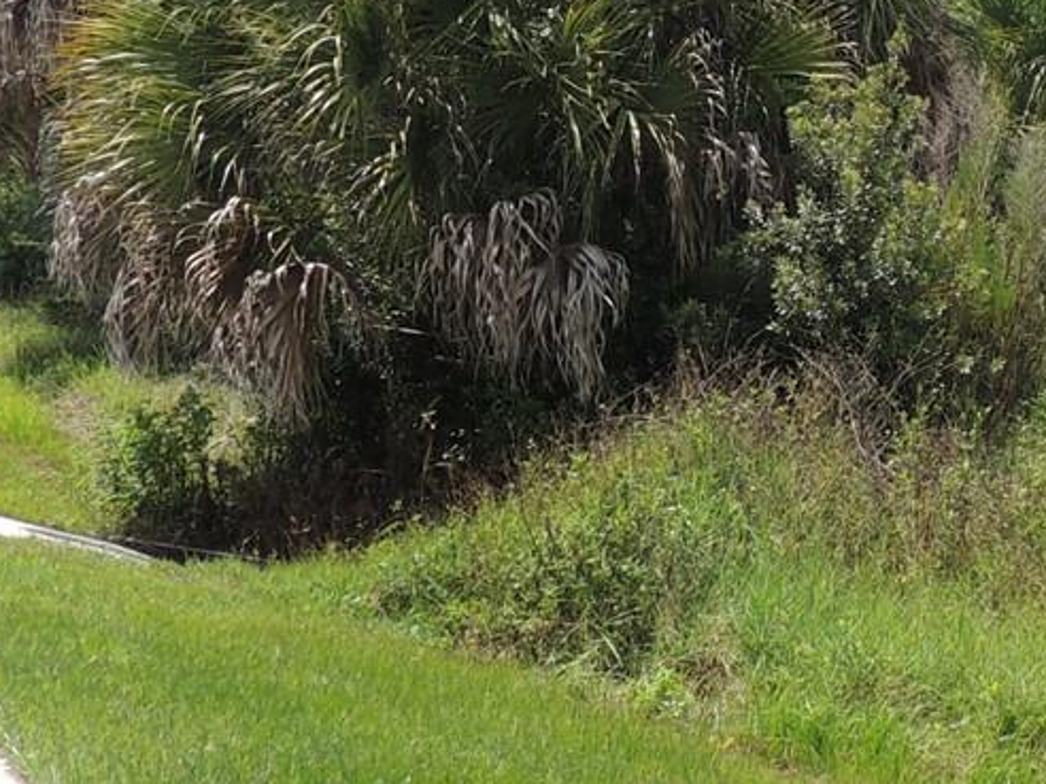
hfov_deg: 23.4
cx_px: 1161
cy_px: 123
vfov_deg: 18.7
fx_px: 2357
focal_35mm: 78
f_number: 3
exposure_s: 1/1000
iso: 100
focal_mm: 4.3
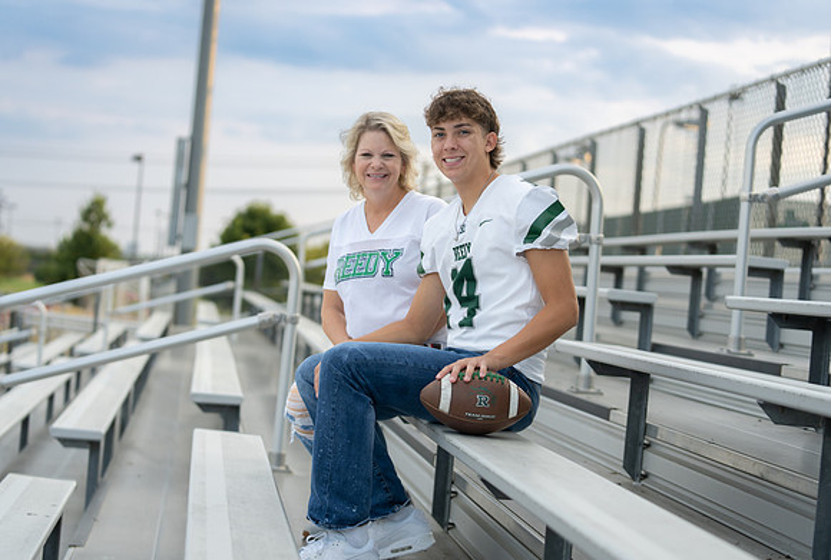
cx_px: 420
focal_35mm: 72
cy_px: 280
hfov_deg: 27.9
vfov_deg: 19.0
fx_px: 1673
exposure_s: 1/400
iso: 100
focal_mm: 70
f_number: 2.8
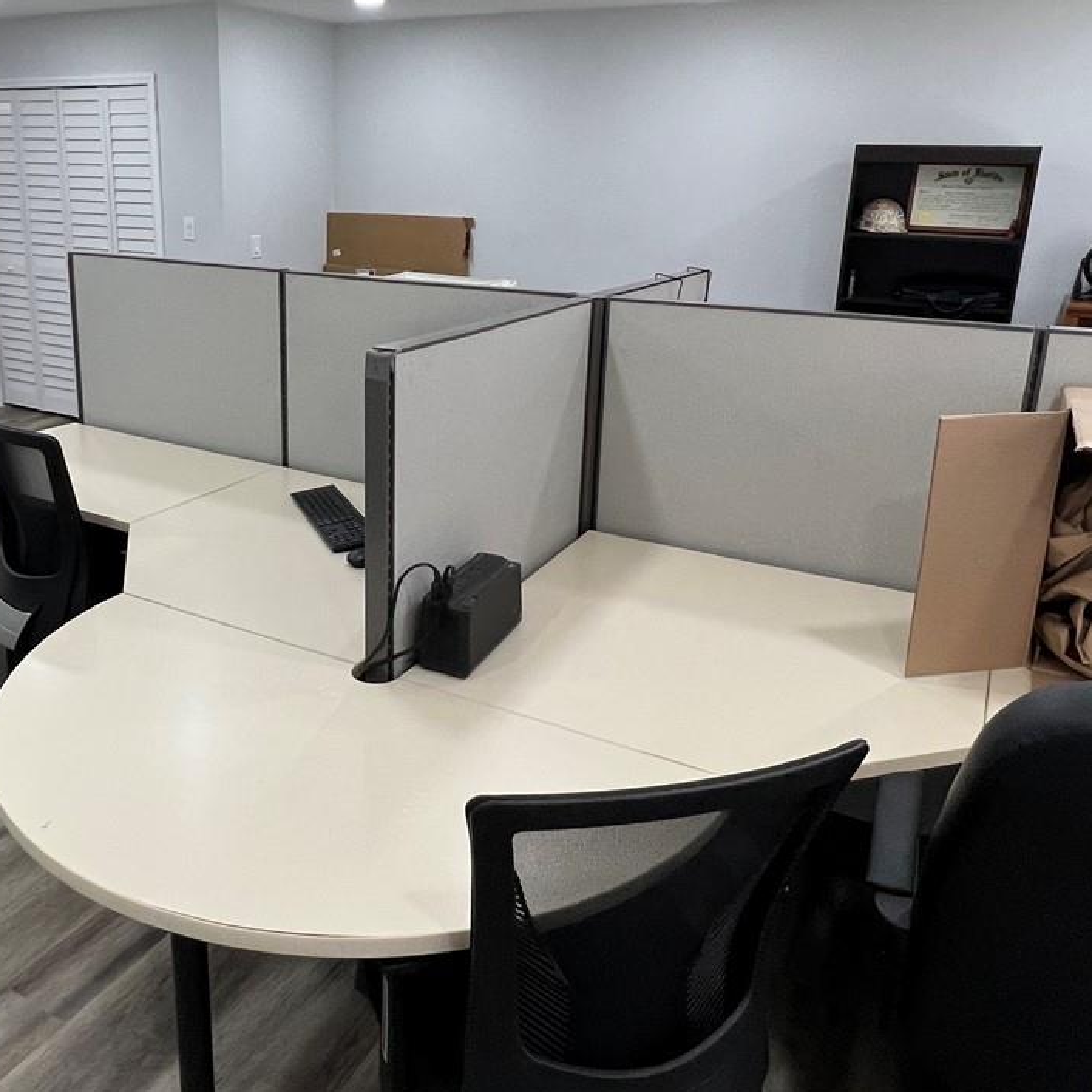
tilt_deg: -14.8
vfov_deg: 60.5
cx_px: 428
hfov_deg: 60.3
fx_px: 928
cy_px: 445
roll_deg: -0.1
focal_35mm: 26
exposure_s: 1/120
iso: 160
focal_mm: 1.57
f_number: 1.8
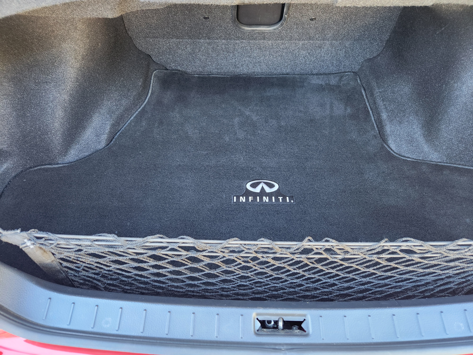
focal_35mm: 23
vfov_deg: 58.9
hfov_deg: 73.9
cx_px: 236
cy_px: 178
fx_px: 314
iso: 800
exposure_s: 1/120
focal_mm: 5.4
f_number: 1.8
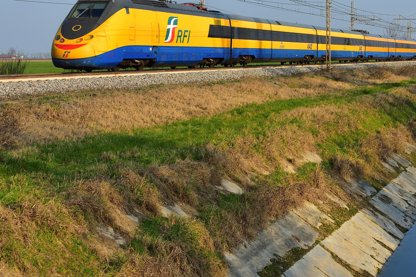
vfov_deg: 17.1
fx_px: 911
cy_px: 45
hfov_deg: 25.5
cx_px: 292
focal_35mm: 79
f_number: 7.1
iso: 250
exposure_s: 1/800
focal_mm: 31
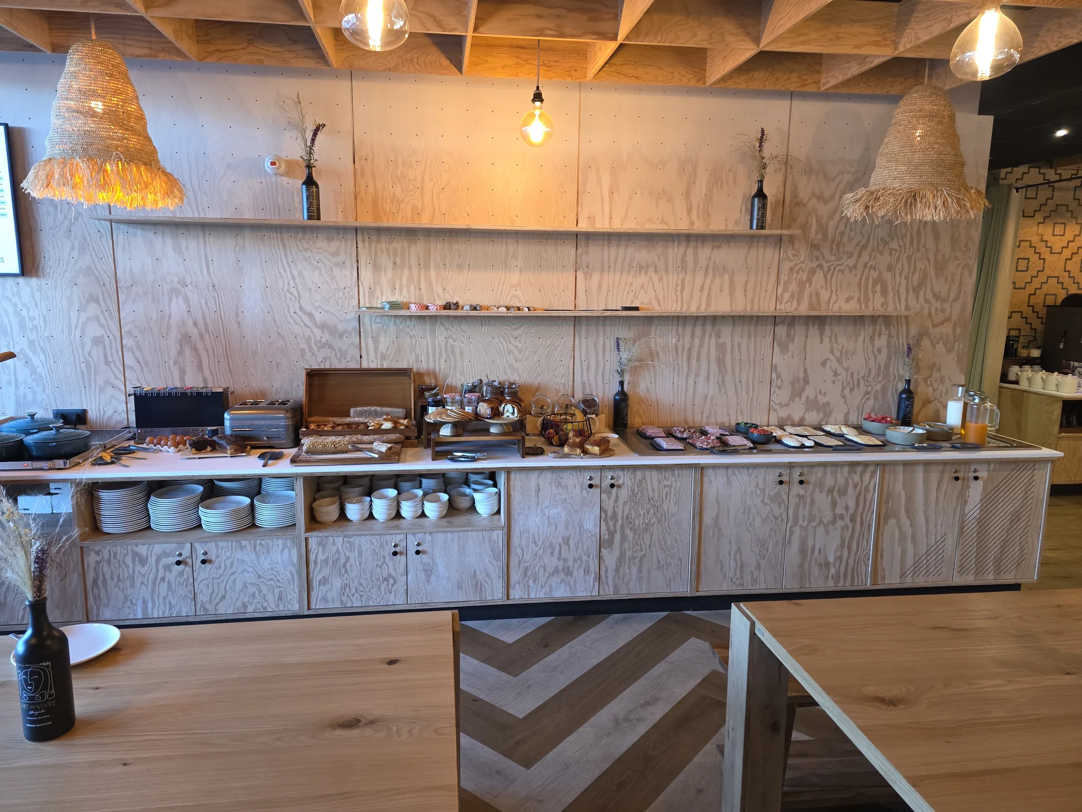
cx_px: 541
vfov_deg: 58.9
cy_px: 406
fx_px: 719
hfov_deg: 73.9
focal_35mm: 23
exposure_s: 1/100
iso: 250
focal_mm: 6.3
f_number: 1.7
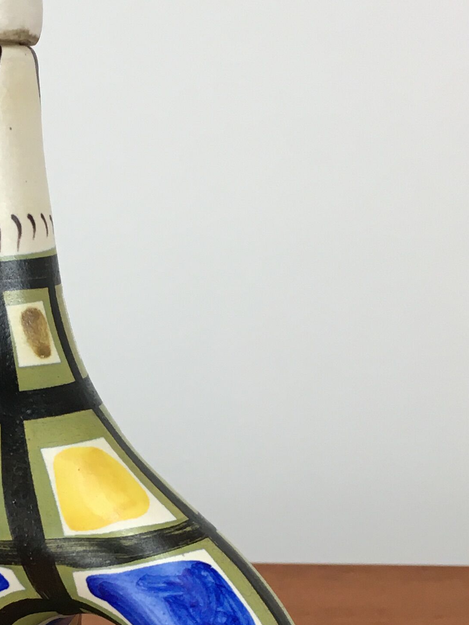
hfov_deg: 17.7
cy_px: 470
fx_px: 1463
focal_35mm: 81
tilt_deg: -13.6
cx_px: -12
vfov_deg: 23.9
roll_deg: +0.3
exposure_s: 1/33
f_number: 2.2
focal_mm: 4.15
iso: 32
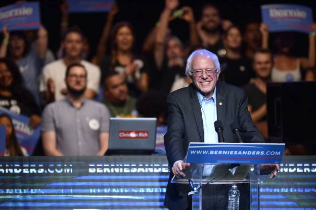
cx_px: 158
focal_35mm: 300
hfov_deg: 6.9
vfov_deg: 4.6
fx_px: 2632
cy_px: 105
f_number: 2.8
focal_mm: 300
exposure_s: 1/1600
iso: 2500
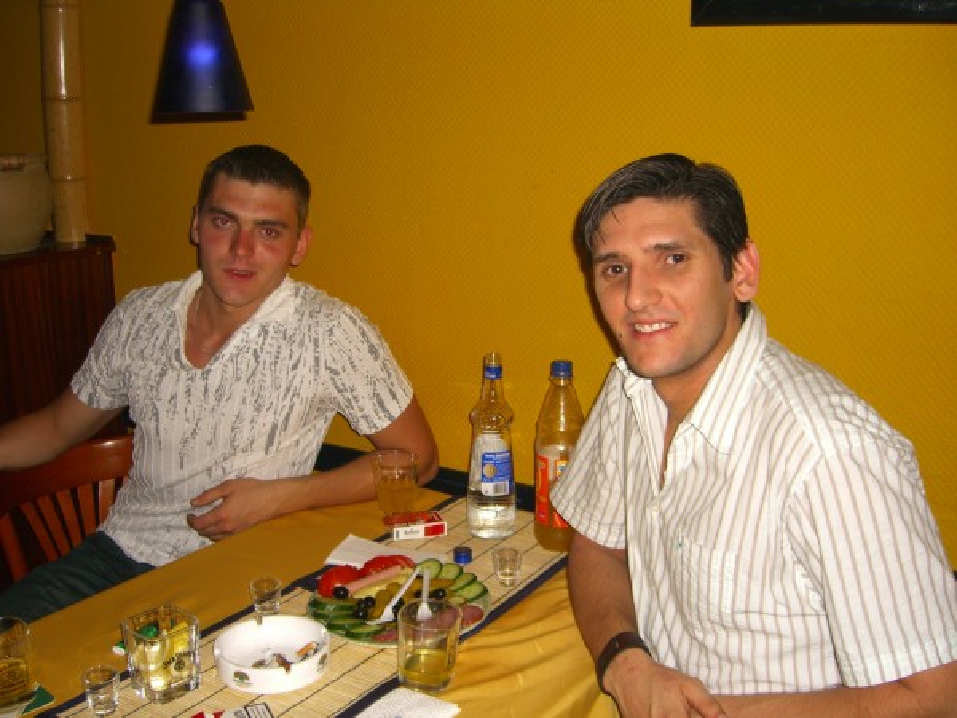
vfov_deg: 37.7
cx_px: 478
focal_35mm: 38
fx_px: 1051
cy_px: 359
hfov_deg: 49.0
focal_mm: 7.9
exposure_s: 1/60
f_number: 2.8
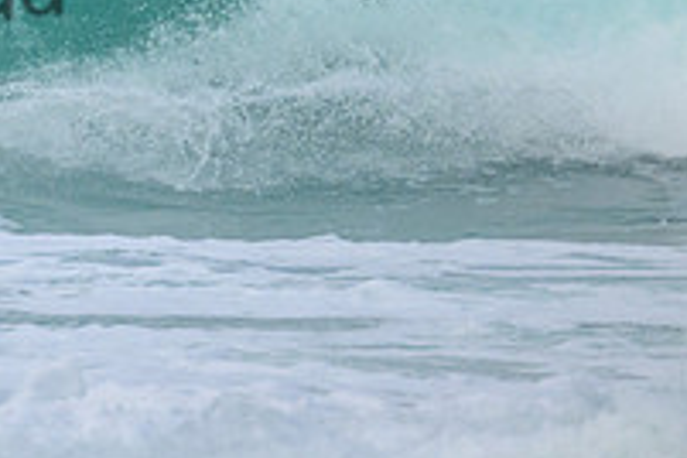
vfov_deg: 0.6
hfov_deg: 0.9
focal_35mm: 2303
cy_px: -63
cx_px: -297
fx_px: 43945
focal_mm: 800
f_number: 11
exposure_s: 1/2000
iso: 1100
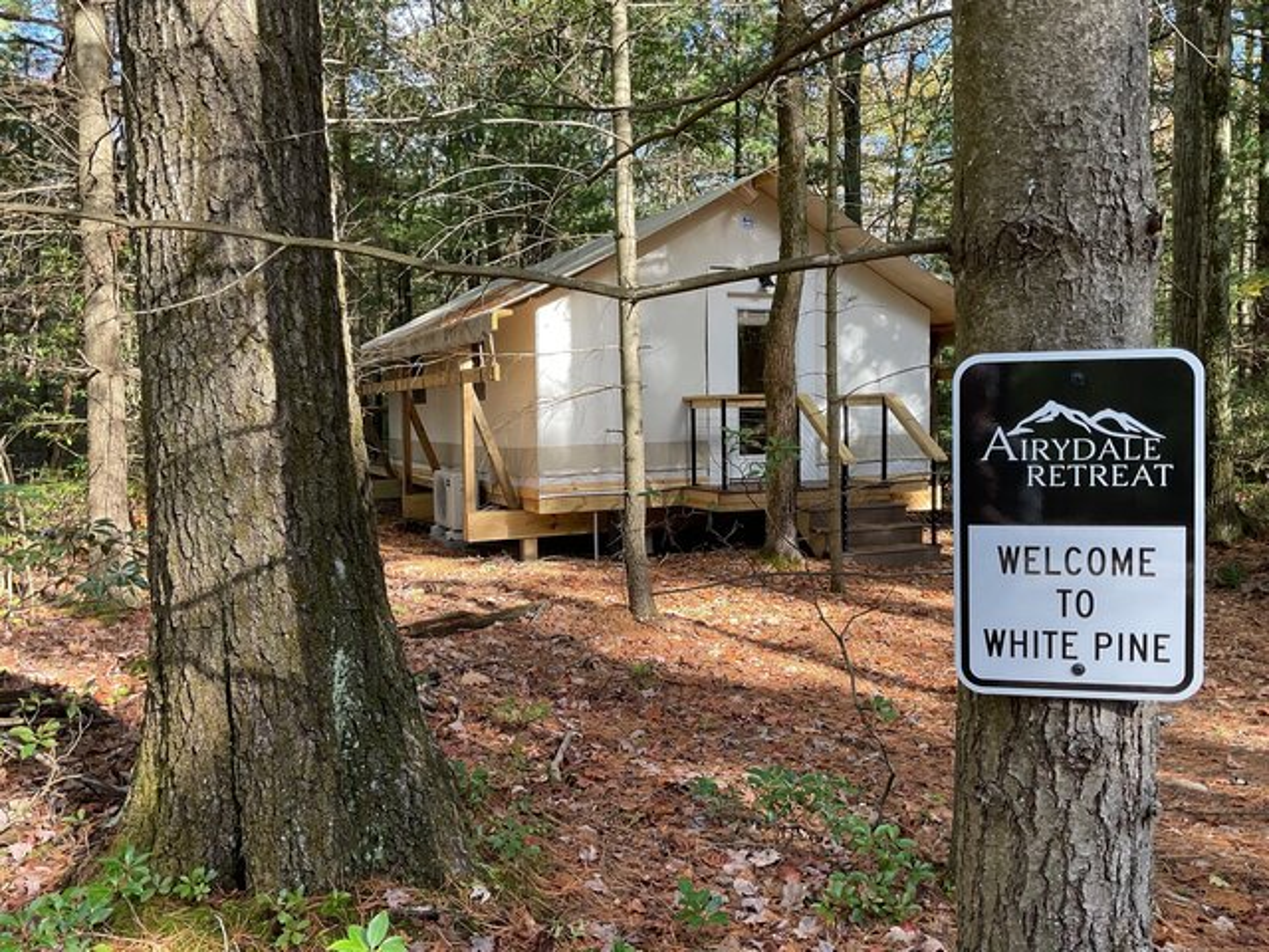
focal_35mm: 29
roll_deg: +3.2
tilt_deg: -4.0
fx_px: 1063
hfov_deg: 61.7
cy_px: 476
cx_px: 634
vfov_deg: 48.2
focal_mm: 3
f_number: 1.8
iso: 20
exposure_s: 1/120
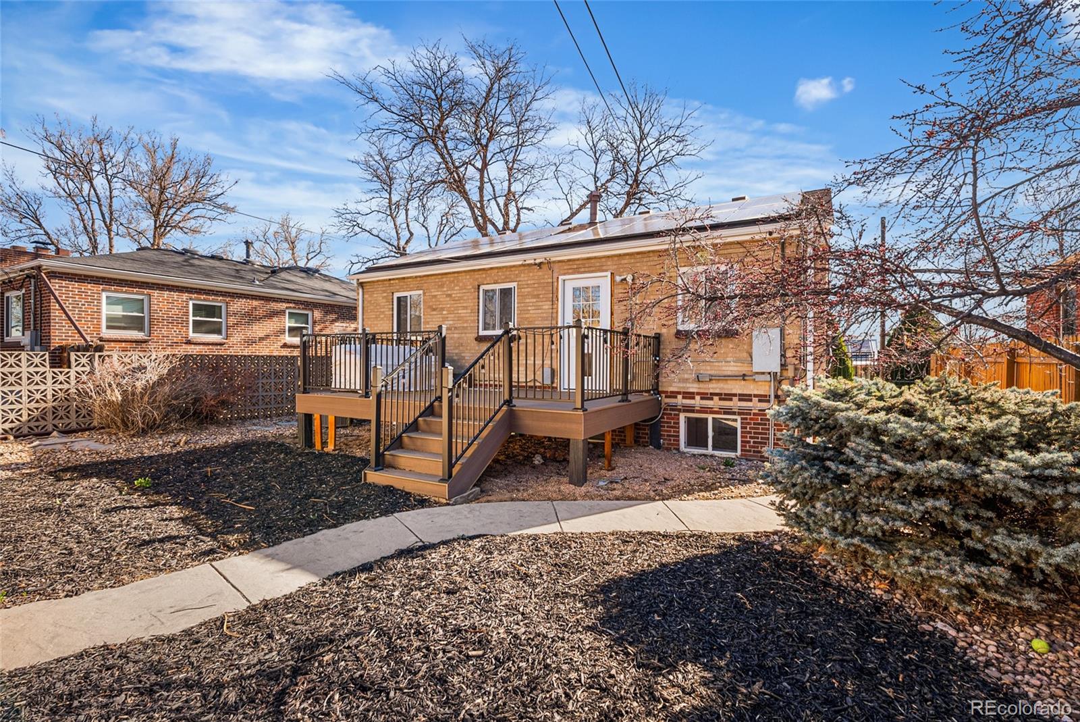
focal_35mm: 16
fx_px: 495
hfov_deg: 94.9
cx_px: 540
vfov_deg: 72.1
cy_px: 361
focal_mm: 16.5
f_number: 8
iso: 200
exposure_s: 1/100
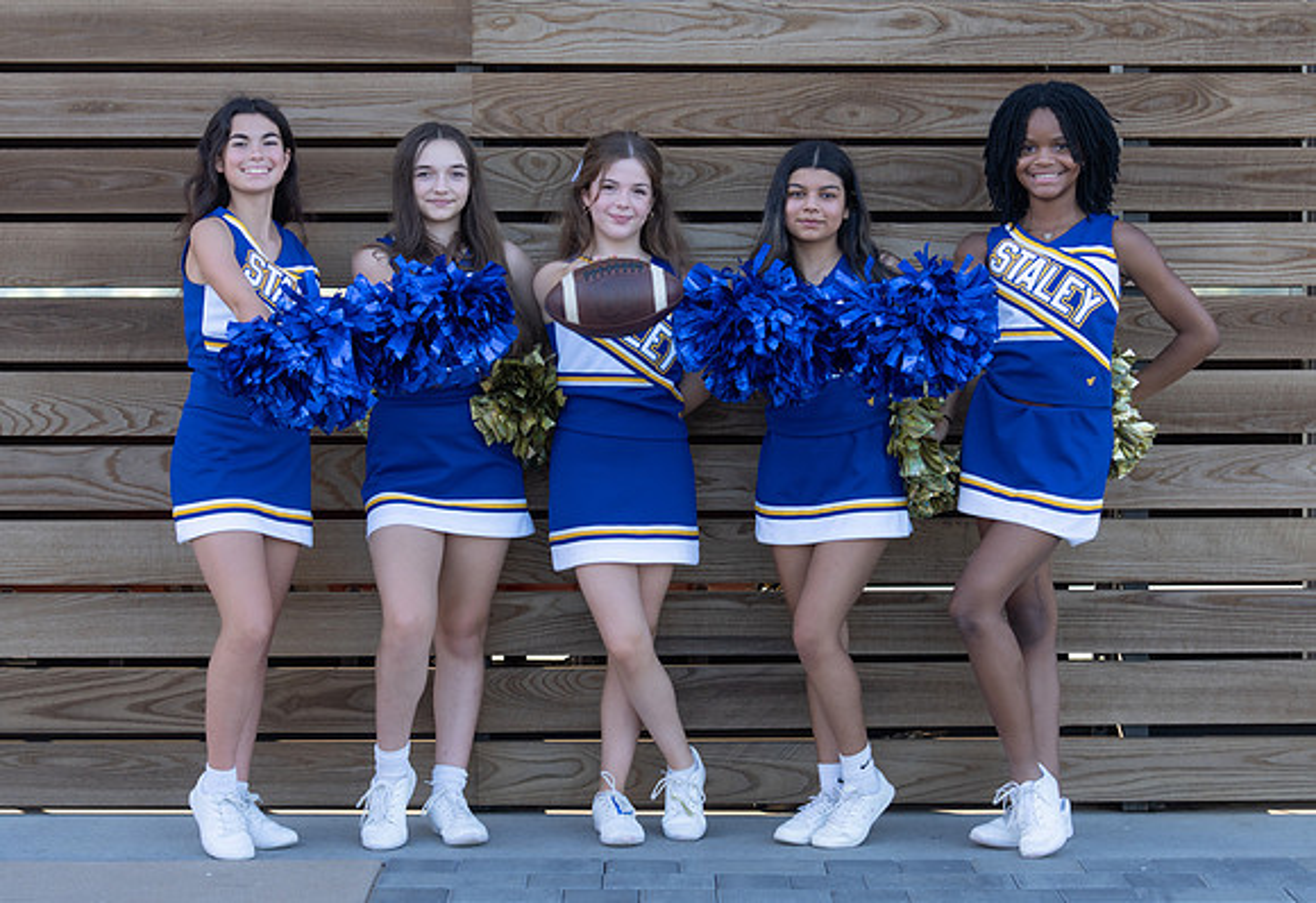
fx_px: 2987
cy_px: 474
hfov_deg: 24.8
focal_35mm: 81
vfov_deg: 17.2
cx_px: 691
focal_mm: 70
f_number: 3.5
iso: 160
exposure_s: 1/400
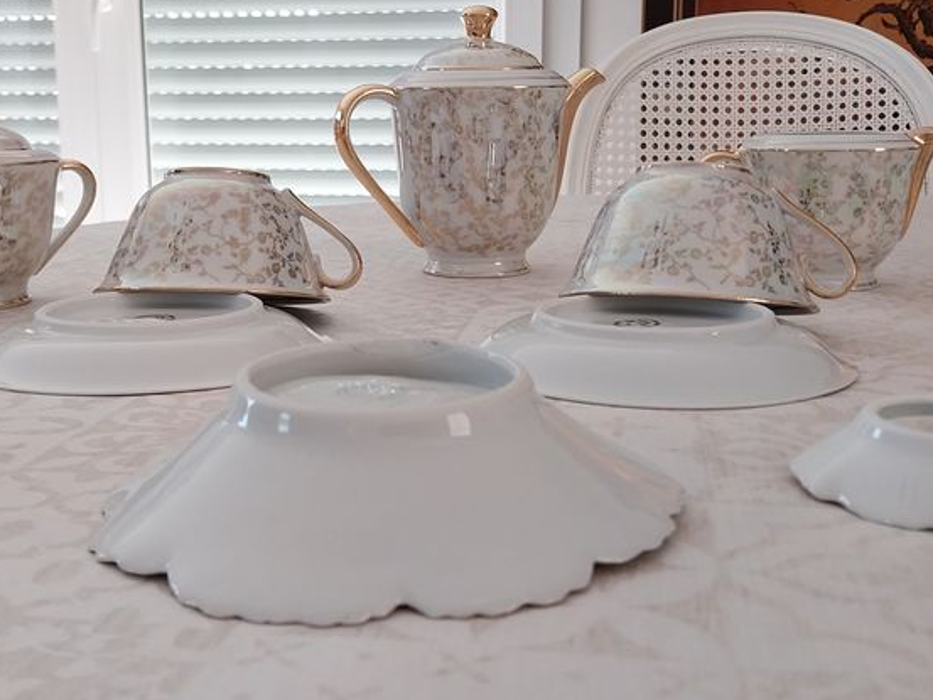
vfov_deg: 30.9
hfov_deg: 40.2
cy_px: 312
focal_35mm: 47
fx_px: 1267
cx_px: 363
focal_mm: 4
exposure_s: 1/50
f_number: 1.8
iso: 100
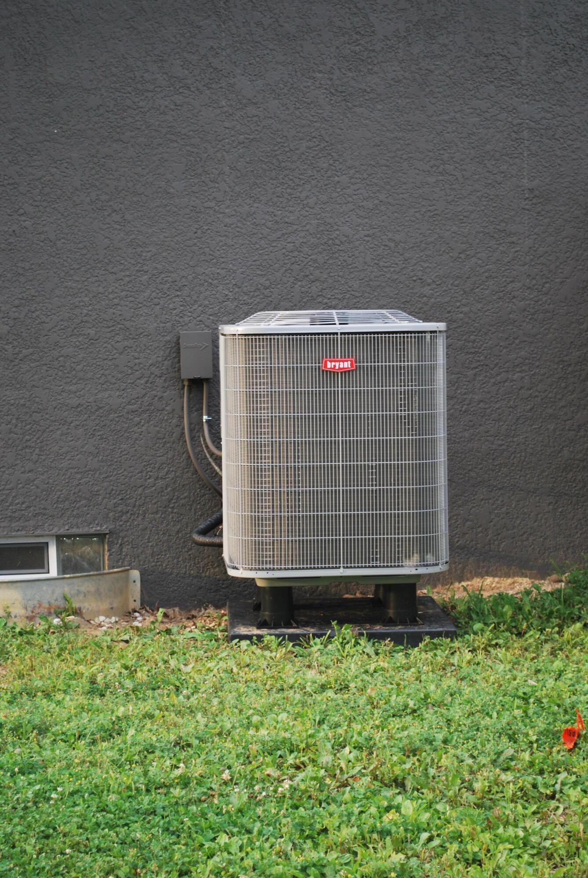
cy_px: 439
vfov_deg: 24.6
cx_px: 294
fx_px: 2016
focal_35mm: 82
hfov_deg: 16.6
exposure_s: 1/30
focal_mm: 55
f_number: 5.6
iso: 220
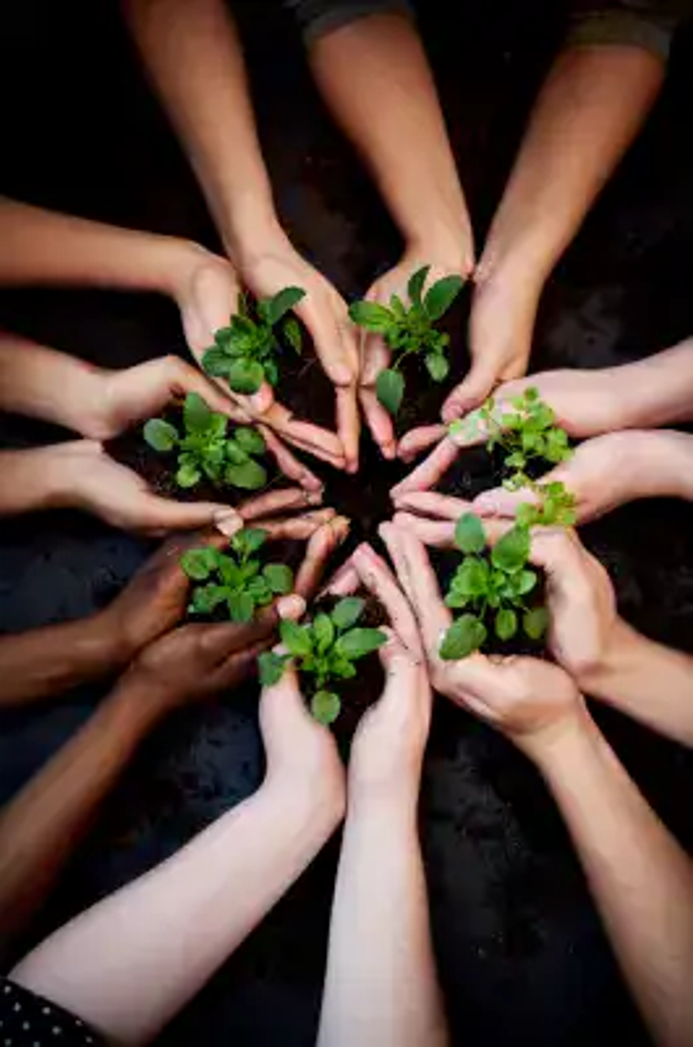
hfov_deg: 37.7
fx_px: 1015
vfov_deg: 54.5
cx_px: 346
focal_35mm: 35
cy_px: 524
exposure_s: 1/125
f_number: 1.8
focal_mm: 35
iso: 500
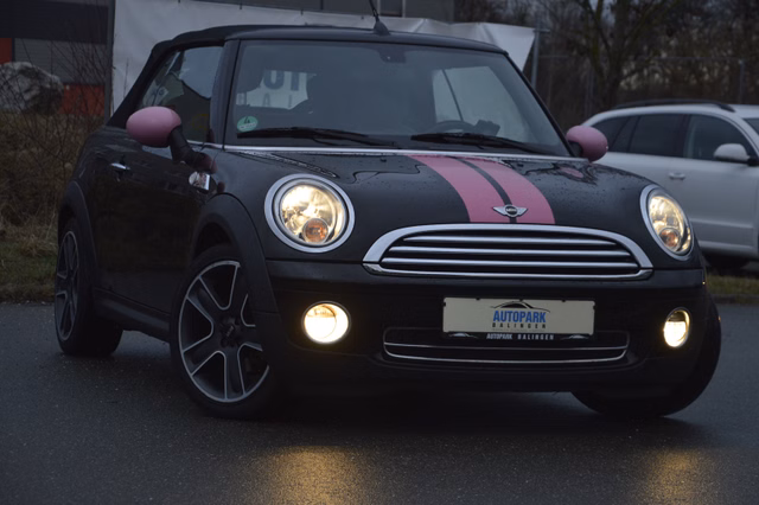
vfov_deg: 12.2
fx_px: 2371
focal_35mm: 112
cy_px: 252
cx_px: 380
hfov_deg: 18.2
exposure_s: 1/125
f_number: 5.6
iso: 360
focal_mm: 75
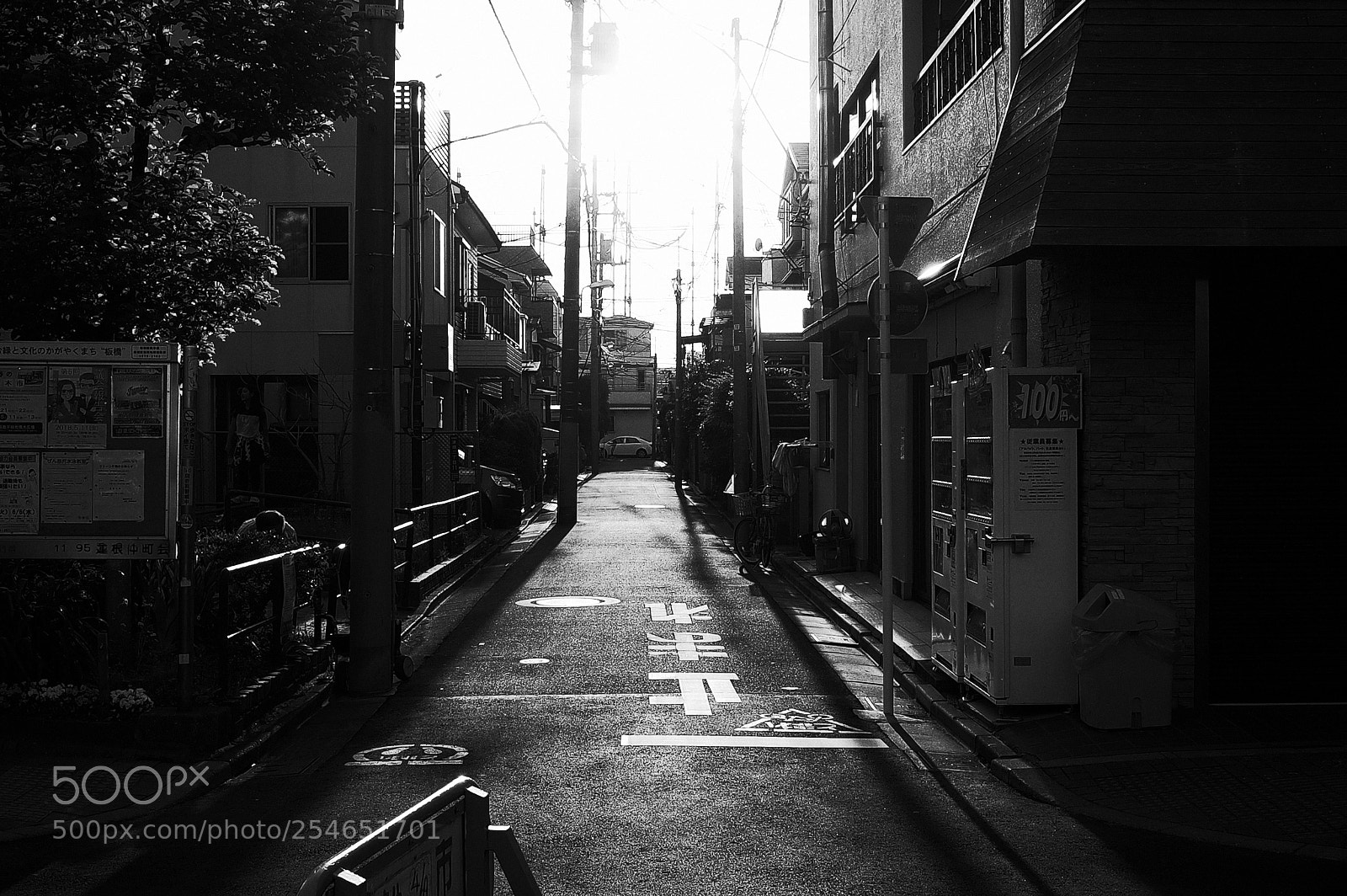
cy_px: 448
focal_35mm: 47
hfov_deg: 41.9
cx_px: 674
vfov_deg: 28.6
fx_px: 1757
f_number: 5.6
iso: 100
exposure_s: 1/250
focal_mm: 18.3
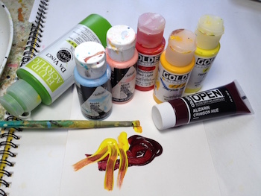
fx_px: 264
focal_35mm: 35
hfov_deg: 52.6
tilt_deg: -52.6
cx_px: 130
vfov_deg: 40.7
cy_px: 98
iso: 50
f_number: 2.4
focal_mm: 4.28
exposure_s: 1/120
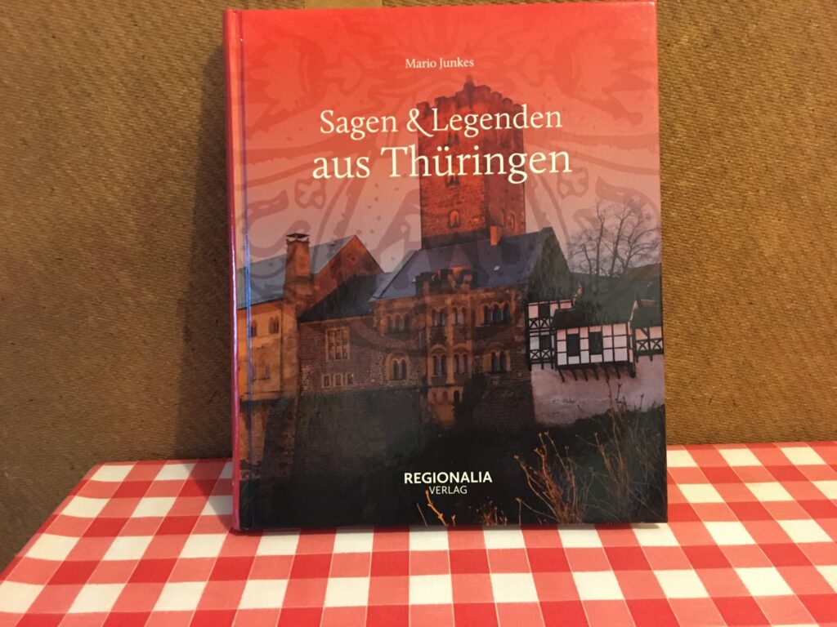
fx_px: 701
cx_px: 418
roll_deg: +0.8
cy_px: 314
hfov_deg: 61.7
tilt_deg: -13.6
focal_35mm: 29
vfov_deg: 48.2
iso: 320
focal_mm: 4.15
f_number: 2.2
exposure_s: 1/17
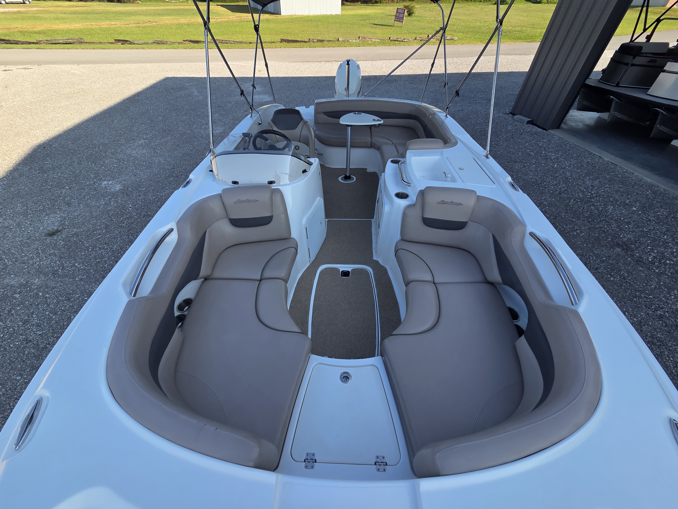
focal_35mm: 13
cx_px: 339
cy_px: 254
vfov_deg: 89.9
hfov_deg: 106.2
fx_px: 255
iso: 50
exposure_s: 1/809
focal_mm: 2.2
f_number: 2.2
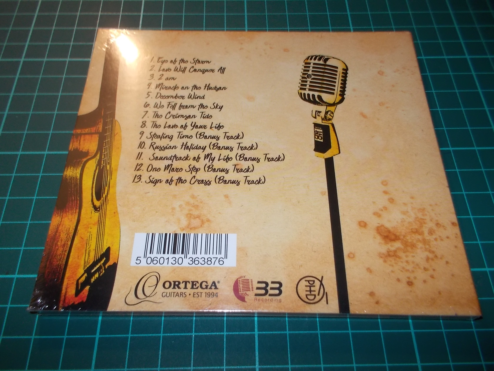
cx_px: 247
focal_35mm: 29
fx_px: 414
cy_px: 186
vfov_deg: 48.2
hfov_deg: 61.7
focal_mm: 4.1
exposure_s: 1/30
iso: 200
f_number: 3.3
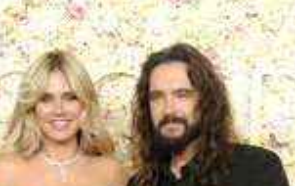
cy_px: 386
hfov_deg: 13.8
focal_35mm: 151
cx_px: 149
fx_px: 1216
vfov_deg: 8.3
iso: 1000
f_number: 11
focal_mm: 56
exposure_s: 1/250
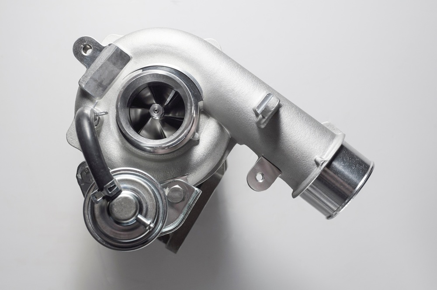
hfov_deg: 37.9
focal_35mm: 52
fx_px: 636
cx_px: 218
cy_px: 145
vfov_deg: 25.7
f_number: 5
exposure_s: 1/160
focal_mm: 35
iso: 320
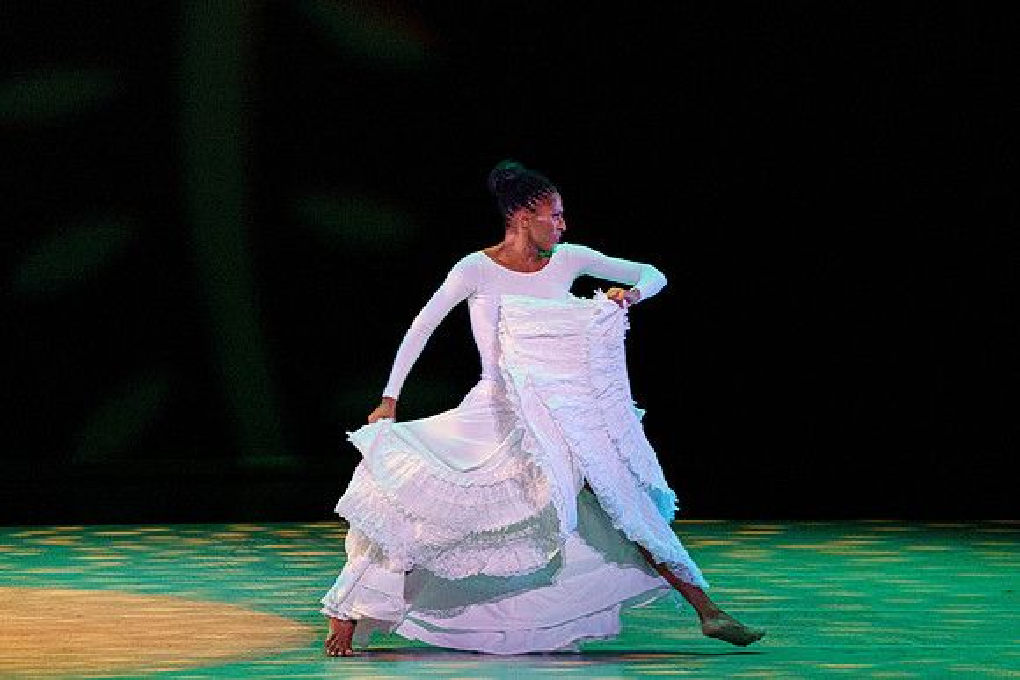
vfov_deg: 3.4
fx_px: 11496
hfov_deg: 5.1
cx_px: 470
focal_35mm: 406
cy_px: 336
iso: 5000
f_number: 6.3
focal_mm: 376
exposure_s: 1/400
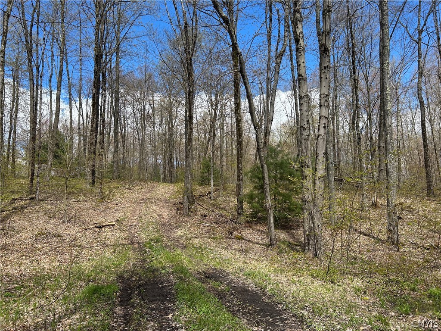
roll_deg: +1.2
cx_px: 220
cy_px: 166
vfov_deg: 53.1
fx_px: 331
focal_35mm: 26
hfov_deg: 67.3
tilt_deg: +7.8
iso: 50
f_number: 1.5
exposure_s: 1/2299
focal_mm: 5.7
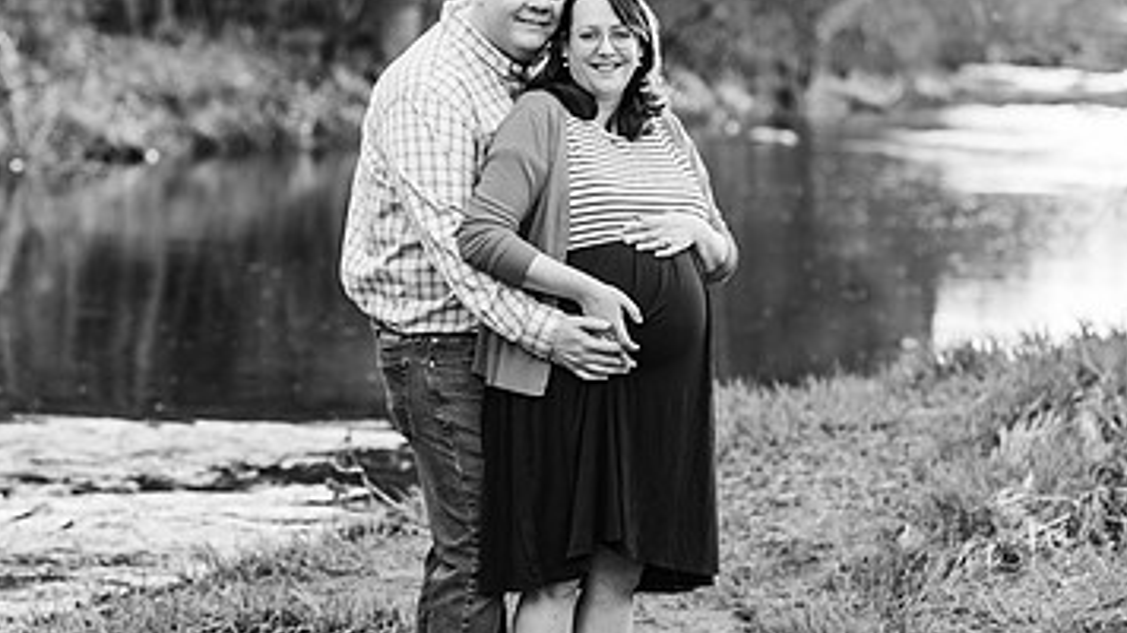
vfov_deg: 8.4
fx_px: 4332
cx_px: 548
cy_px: 309
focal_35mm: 145
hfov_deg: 14.8
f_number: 2.8
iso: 125
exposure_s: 1/200
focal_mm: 85
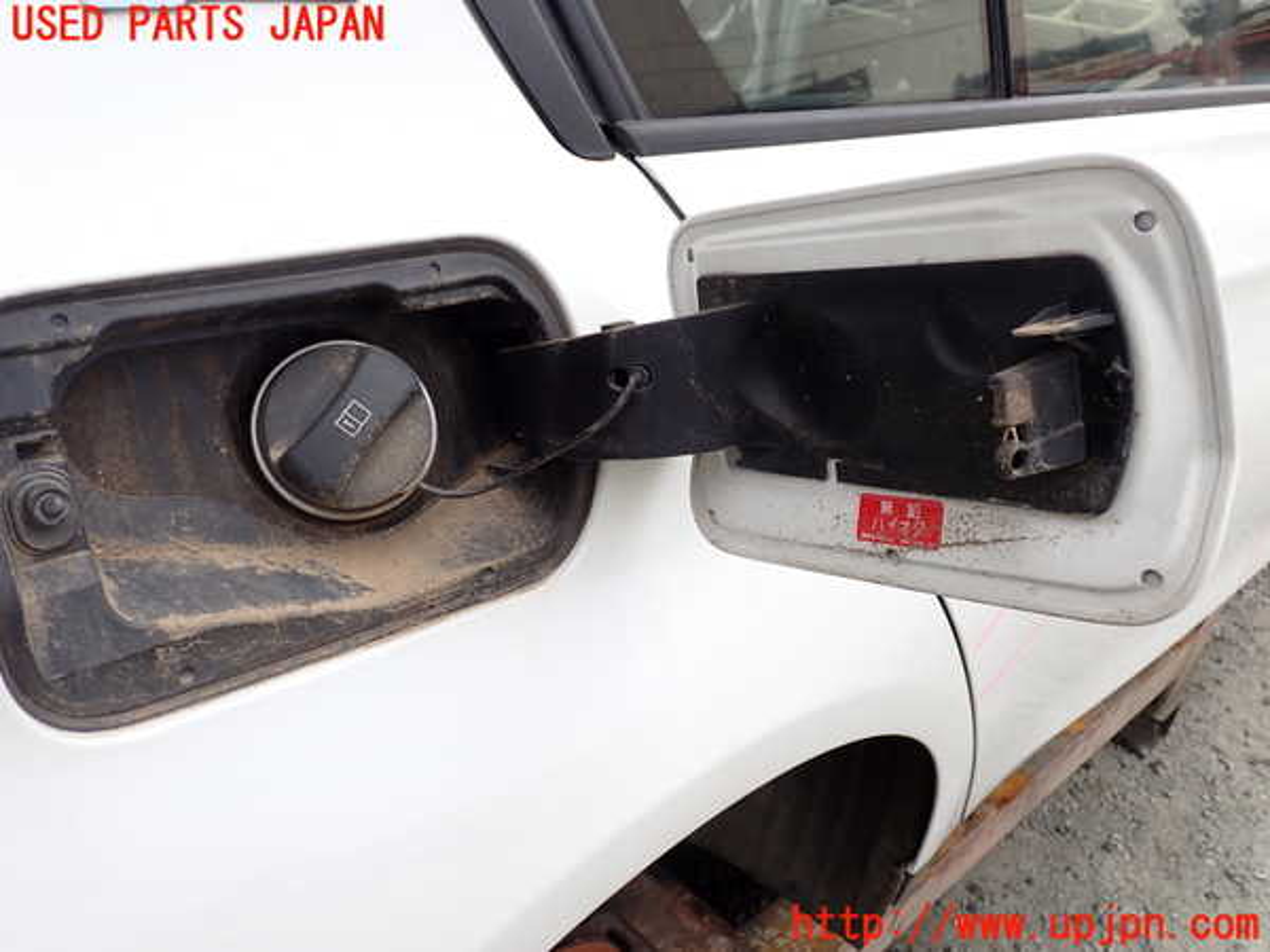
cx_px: 635
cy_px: 476
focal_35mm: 30
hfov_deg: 60.0
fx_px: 1101
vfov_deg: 46.8
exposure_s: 1/400
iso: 100
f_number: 3.2
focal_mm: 5.4
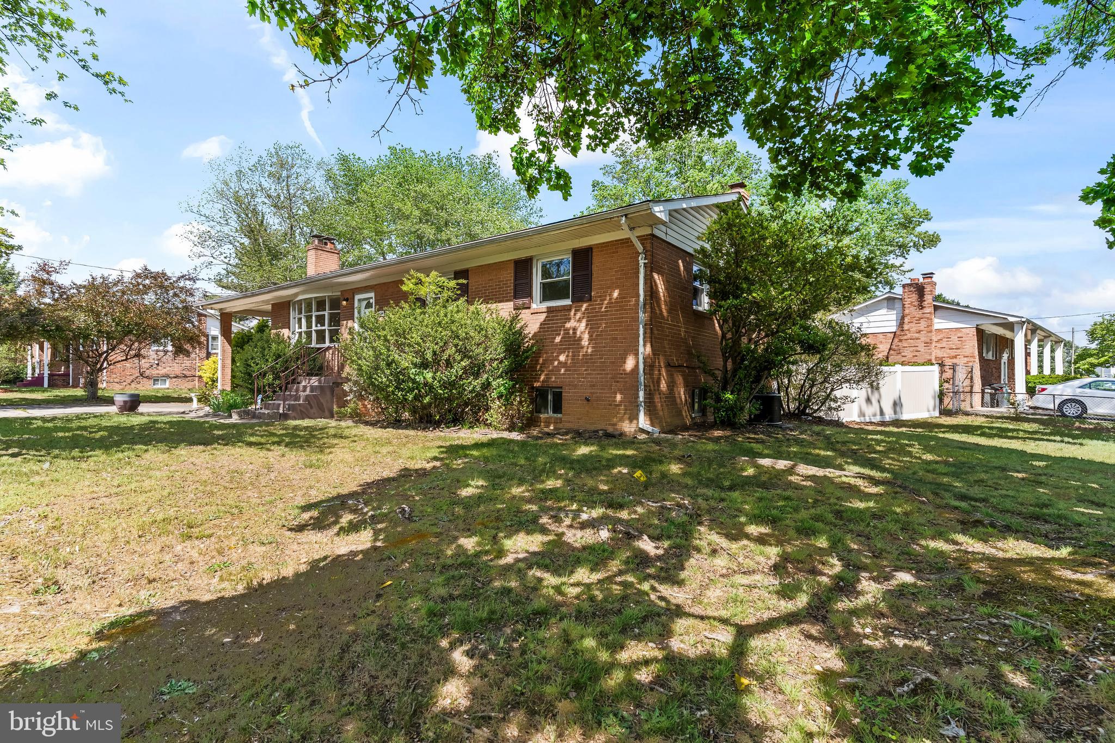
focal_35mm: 17
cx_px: 558
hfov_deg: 93.3
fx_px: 526
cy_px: 372
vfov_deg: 70.4
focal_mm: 17
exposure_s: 1/125
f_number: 8
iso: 200
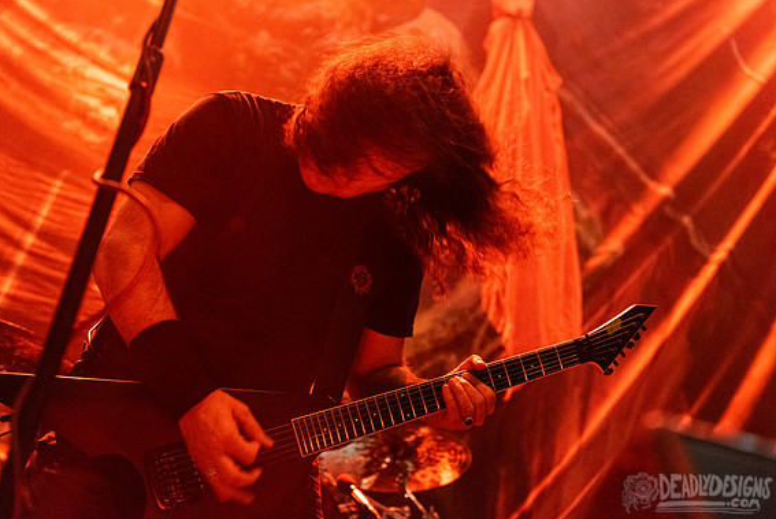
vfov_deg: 29.3
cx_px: 387
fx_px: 992
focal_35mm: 46
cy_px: 257
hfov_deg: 42.7
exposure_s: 1/160
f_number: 3.2
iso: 3200
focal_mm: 45
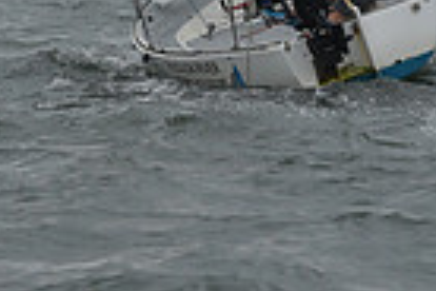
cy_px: -585
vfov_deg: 3.7
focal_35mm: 357
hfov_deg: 5.8
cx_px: 112
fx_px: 4323
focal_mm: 85
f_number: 5.6
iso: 320
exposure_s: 1/1250
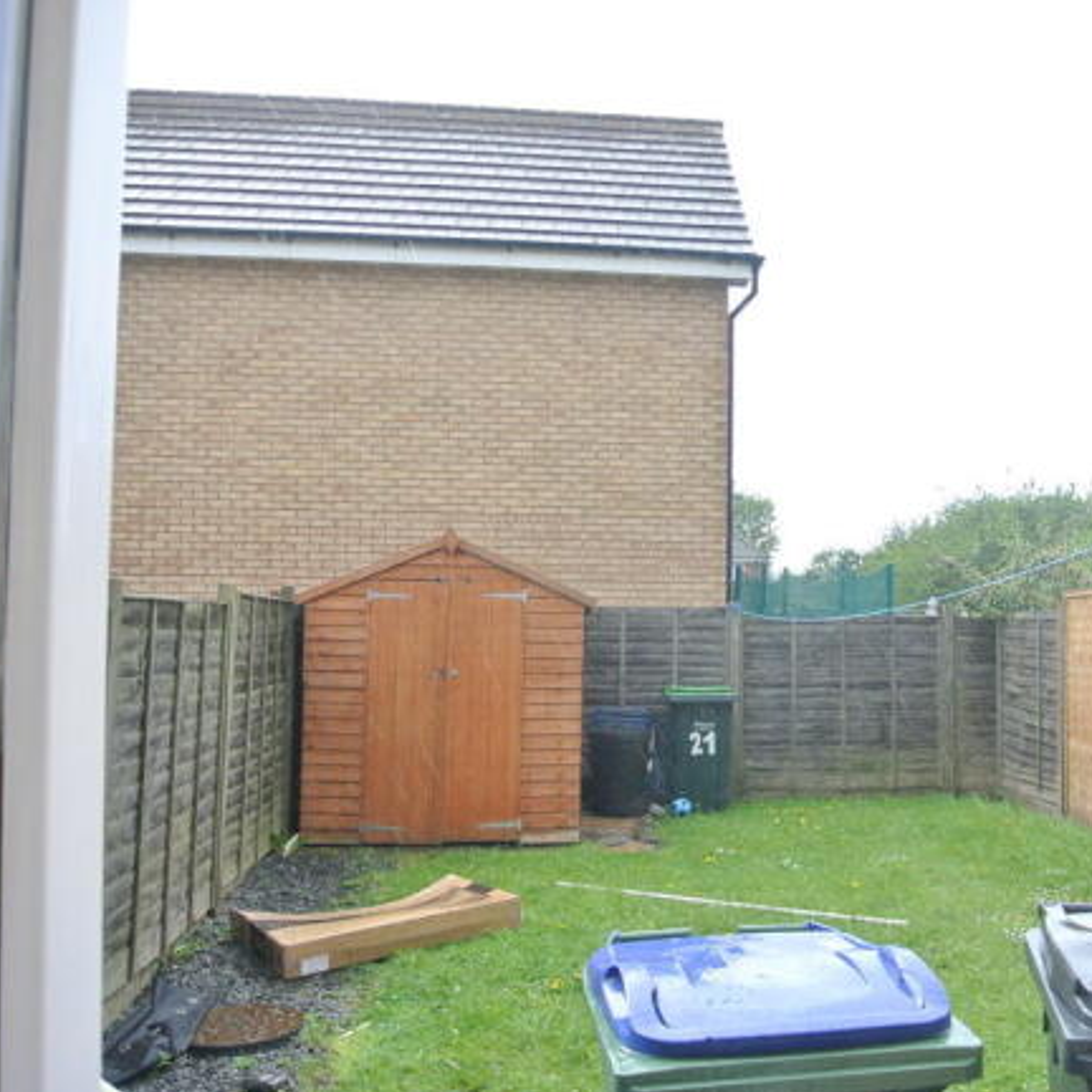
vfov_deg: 46.0
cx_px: 760
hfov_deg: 45.1
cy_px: 550
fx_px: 1285
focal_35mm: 36
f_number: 3.5
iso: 160
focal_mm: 10.7
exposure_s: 1/250
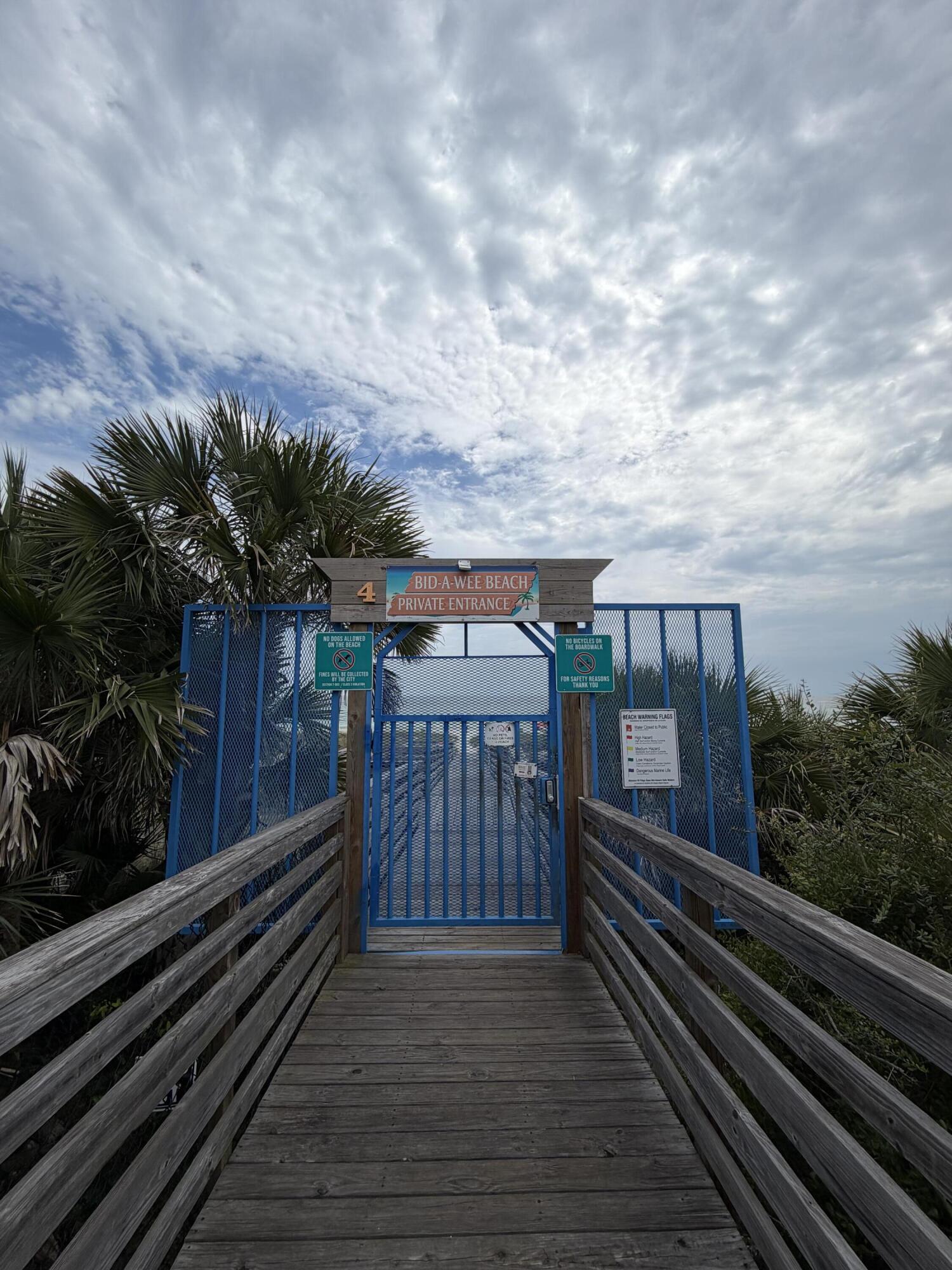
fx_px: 513
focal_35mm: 14
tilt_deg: +7.9
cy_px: 635
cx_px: 476
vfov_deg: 102.1
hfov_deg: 85.7
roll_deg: +0.7
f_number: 2.2
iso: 20
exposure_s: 1/1901
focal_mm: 2.22
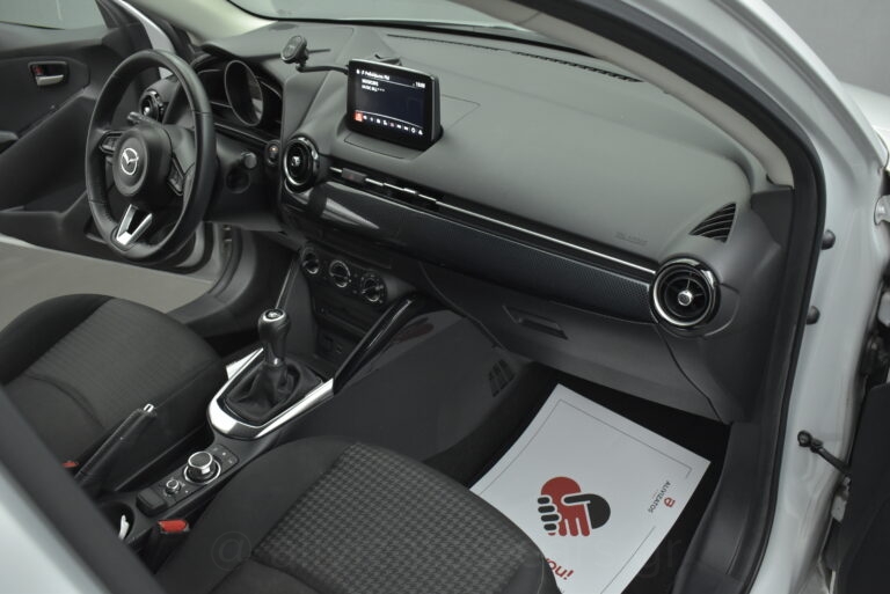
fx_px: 816
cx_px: 445
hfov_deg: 57.2
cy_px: 297
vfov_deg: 40.0
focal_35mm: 33
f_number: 3.8
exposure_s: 1/80
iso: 1600
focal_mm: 22
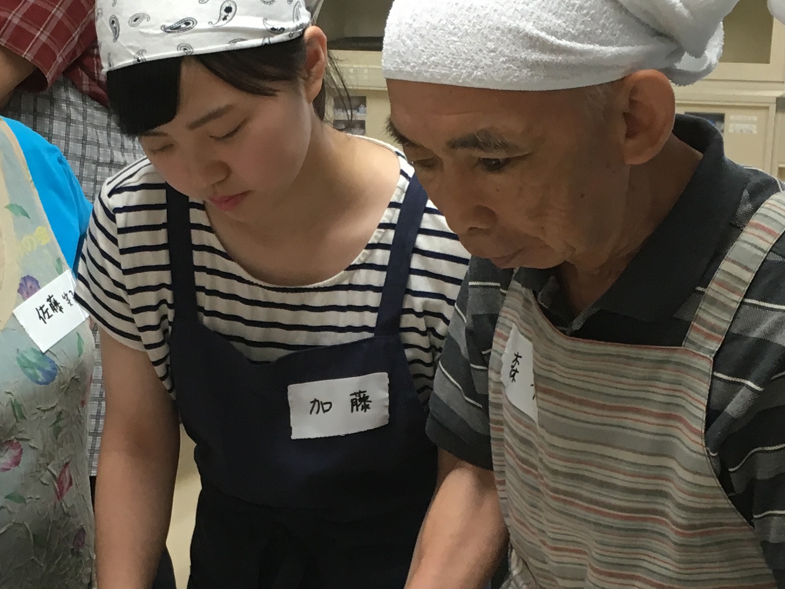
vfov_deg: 18.9
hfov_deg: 25.2
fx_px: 1746
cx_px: 246
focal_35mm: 77
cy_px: 506
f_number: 2.2
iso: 64
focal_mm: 4.15
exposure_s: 1/30
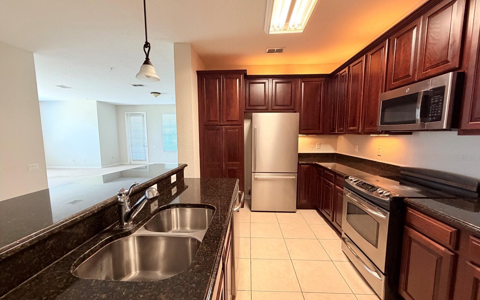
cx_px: 241
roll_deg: +0.2
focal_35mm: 15
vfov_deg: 74.7
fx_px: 196
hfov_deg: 101.5
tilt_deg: -5.8
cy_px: 157
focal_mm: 2.22
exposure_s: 1/60
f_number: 2.2
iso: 400
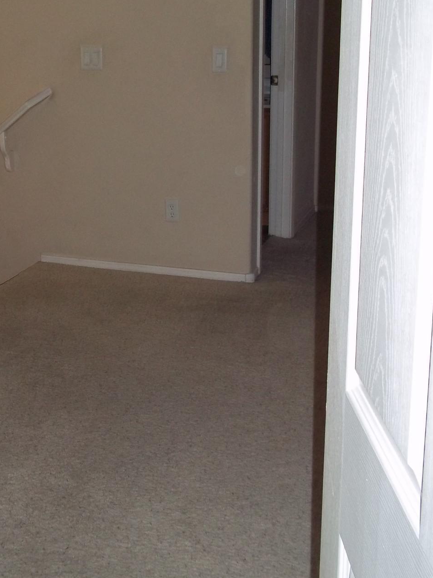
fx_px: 951
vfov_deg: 33.6
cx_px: 100
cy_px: 205
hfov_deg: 25.3
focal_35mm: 57
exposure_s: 1/30
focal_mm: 6.5
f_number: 3.1
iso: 160
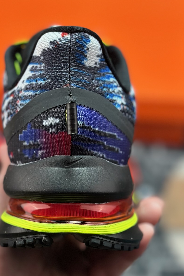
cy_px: 147
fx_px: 659
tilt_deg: -56.6
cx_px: 68
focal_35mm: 86
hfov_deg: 15.9
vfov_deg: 23.6
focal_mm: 6.86
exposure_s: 1/383
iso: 80
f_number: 1.78
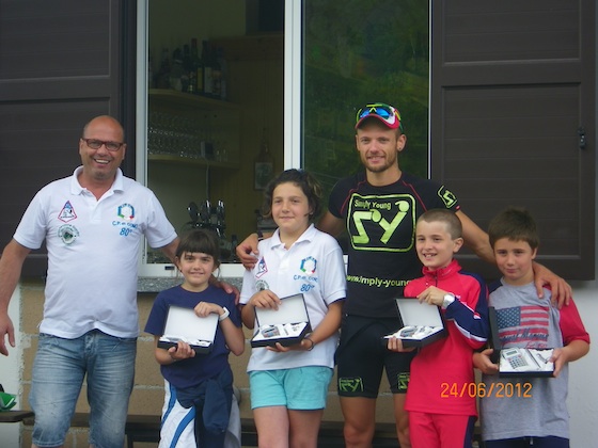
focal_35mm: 112
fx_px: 1935
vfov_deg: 13.2
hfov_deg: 17.6
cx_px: 299
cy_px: 224
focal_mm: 19.6
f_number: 5.8
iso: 64
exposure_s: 1/30
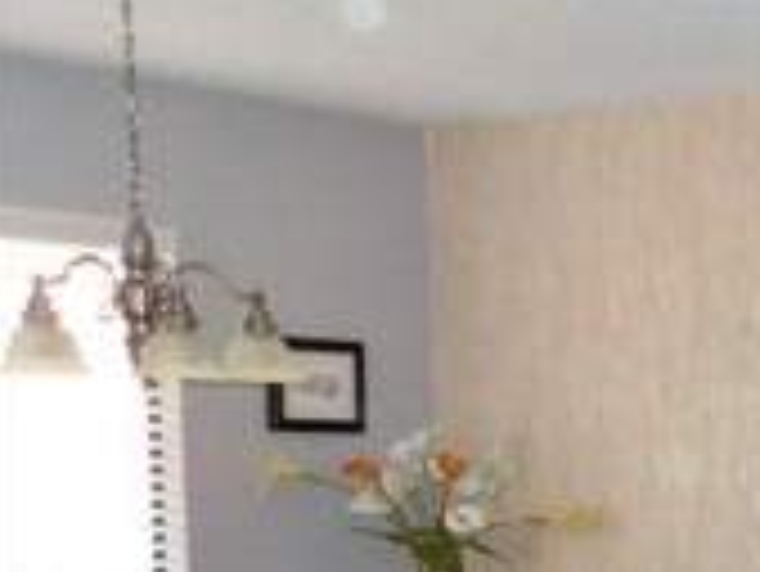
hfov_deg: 20.4
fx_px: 1868
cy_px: 689
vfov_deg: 16.6
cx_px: 1070
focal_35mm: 85
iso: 320
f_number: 3.3
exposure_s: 1/30
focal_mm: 4.1
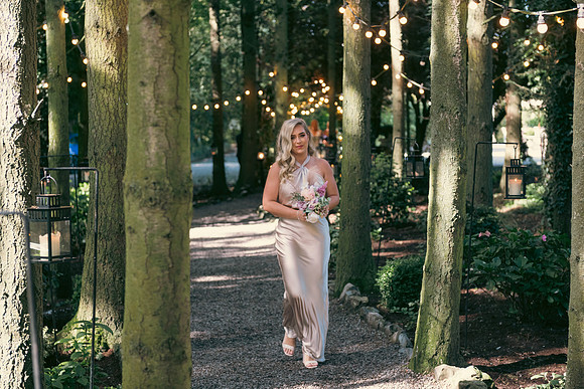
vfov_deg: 19.5
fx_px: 1136
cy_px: 194
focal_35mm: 70
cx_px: 292
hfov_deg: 28.8
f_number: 3.5
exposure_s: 1/160
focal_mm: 70
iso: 200
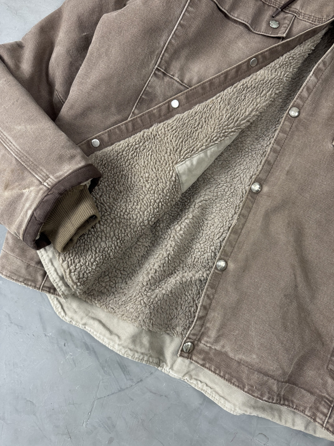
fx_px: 309
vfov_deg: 71.6
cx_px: 167
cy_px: 223
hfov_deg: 56.8
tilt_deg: -84.4
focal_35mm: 24
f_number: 1.78
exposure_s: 1/60
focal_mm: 6.76
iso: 200
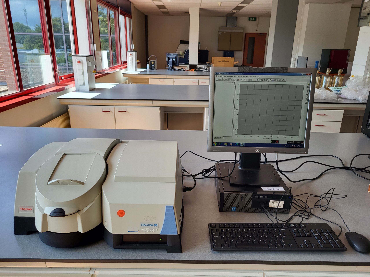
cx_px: 185
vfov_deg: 53.1
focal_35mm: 26
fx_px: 278
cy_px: 138
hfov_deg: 67.3
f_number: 1.8
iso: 40
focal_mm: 5.4
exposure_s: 1/186
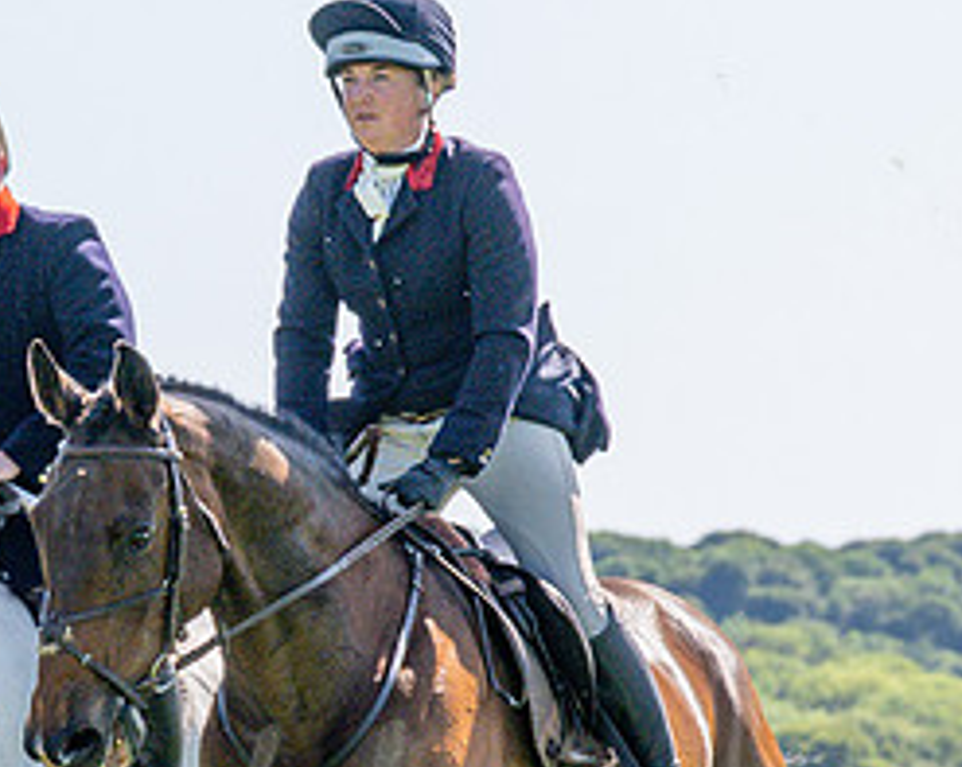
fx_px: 8816
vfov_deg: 5.0
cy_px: 772
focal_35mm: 310
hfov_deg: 6.2
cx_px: 205
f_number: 5
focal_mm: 70
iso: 400
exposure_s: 1/2000
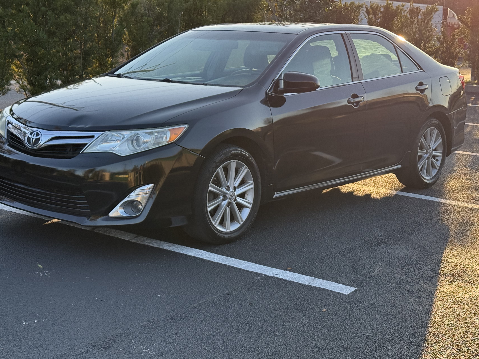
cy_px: 148
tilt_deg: -7.9
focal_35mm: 57
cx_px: 224
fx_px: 789
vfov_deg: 25.6
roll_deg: +0.1
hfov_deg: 33.8
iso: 80
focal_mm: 6.76
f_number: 1.78
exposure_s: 1/875
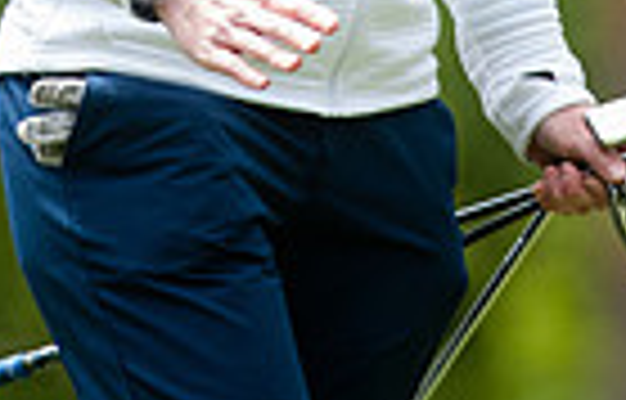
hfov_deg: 1.0
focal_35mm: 2096
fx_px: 36007
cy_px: -398
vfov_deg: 0.6
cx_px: 108
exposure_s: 1/1250
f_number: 4
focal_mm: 300
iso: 800
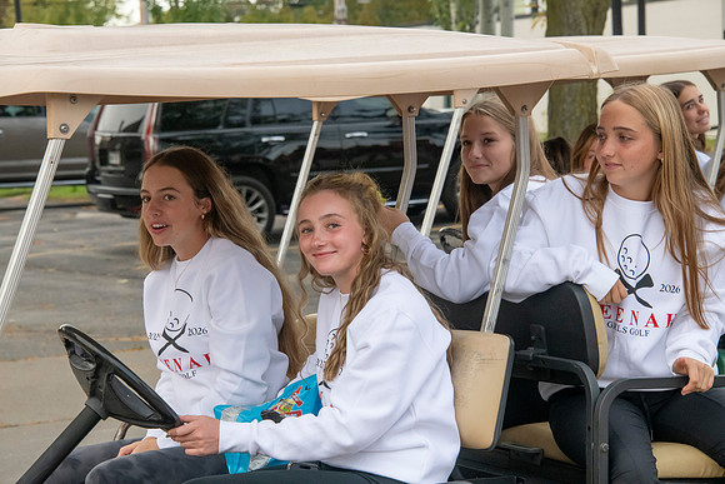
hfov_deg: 14.2
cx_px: 362
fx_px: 2921
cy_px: 242
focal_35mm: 145
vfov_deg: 9.5
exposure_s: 1/400
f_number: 11
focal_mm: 145
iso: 3200
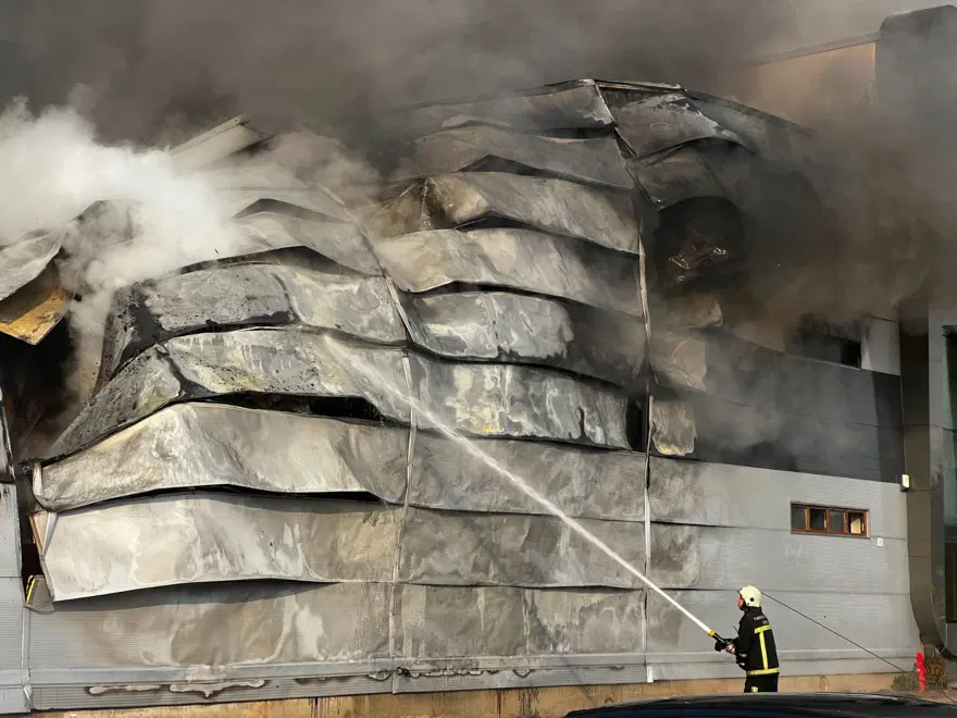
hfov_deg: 25.3
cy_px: 359
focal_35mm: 77
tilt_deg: +5.9
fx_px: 2129
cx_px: 478
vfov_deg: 19.1
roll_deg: +1.7
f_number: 2.8
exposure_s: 1/347
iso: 32
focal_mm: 9
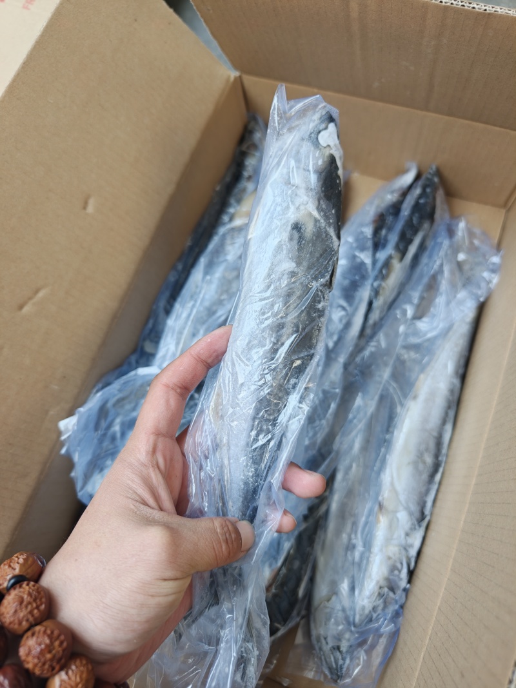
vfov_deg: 73.9
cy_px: 344
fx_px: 457
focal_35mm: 23
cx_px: 258
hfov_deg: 58.9
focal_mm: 8.67
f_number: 1.8
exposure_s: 1/100
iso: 400
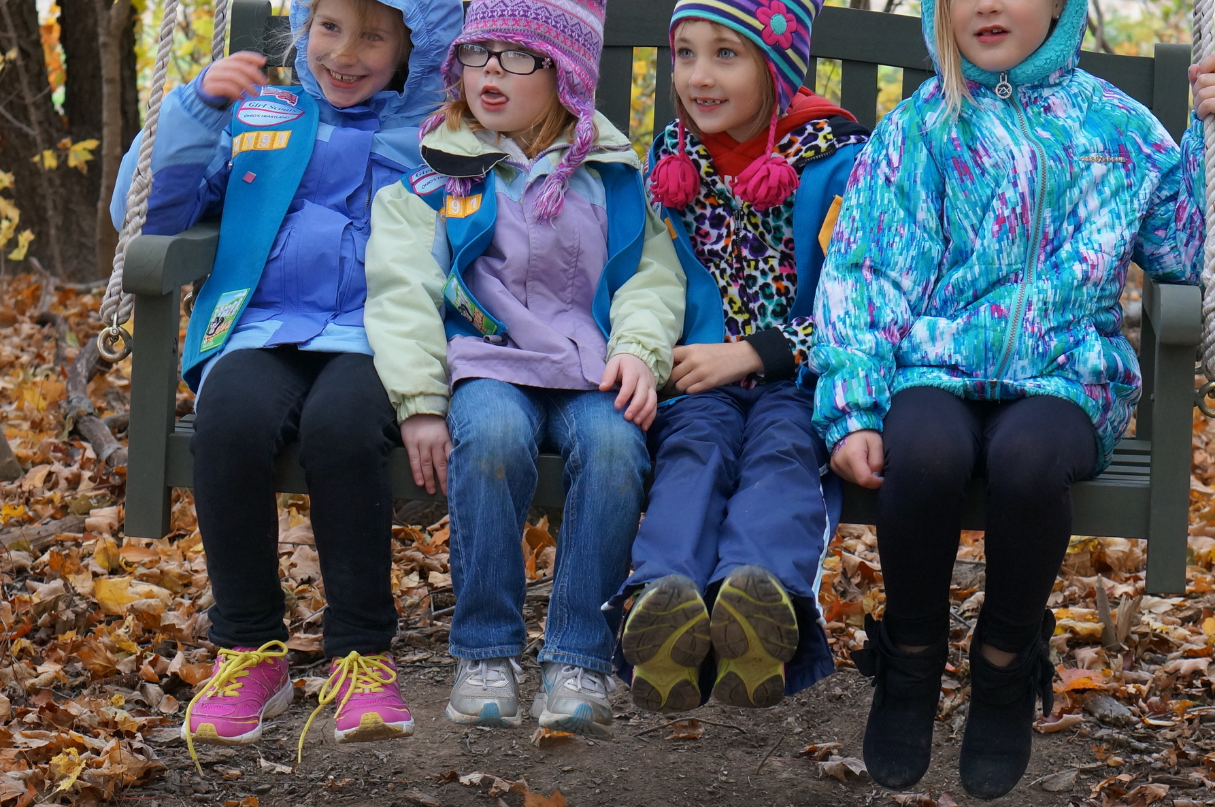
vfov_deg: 13.0
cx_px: 690
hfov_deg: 19.5
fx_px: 3539
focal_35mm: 105
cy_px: 349
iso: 800
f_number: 4
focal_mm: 50
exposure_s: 1/160
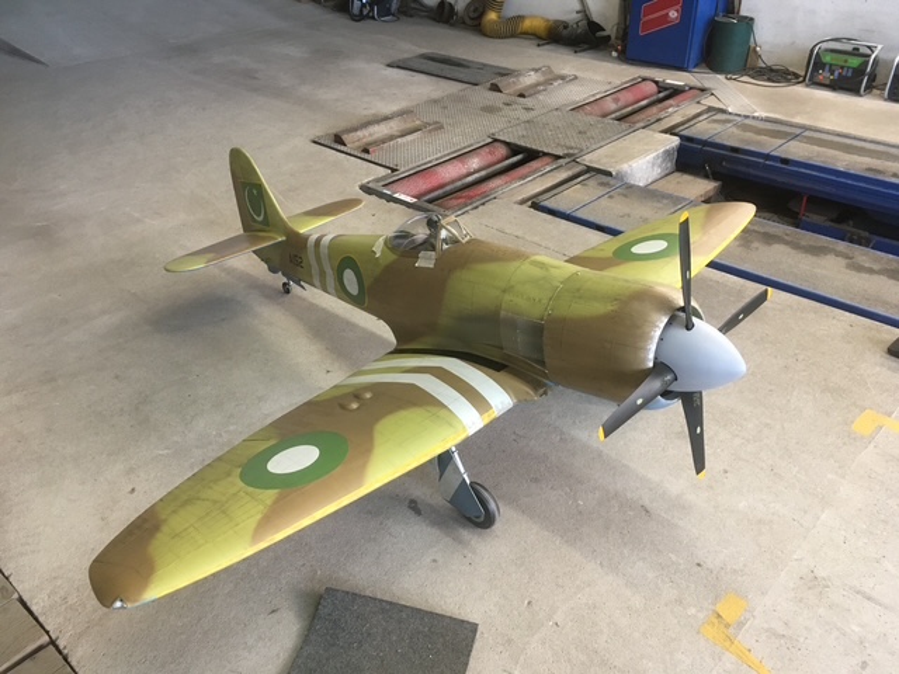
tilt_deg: -34.9
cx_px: 450
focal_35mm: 29
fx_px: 753
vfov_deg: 48.2
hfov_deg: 61.7
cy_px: 337
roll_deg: +1.9
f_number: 2.2
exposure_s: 1/33
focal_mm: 4.15
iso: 160
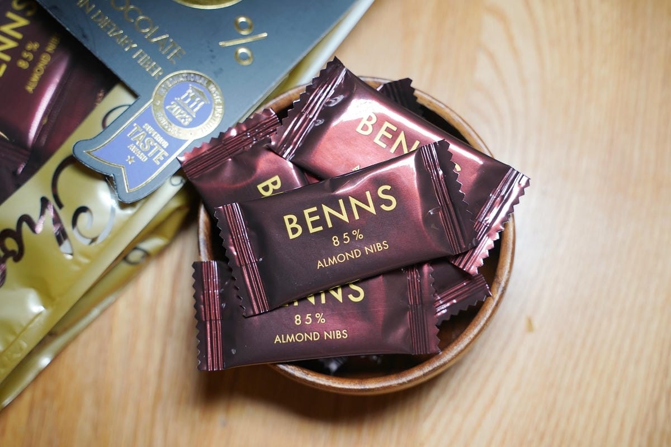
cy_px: 224
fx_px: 820
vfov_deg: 30.5
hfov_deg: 44.5
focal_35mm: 44
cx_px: 336
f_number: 4
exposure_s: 1/60
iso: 320
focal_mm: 44
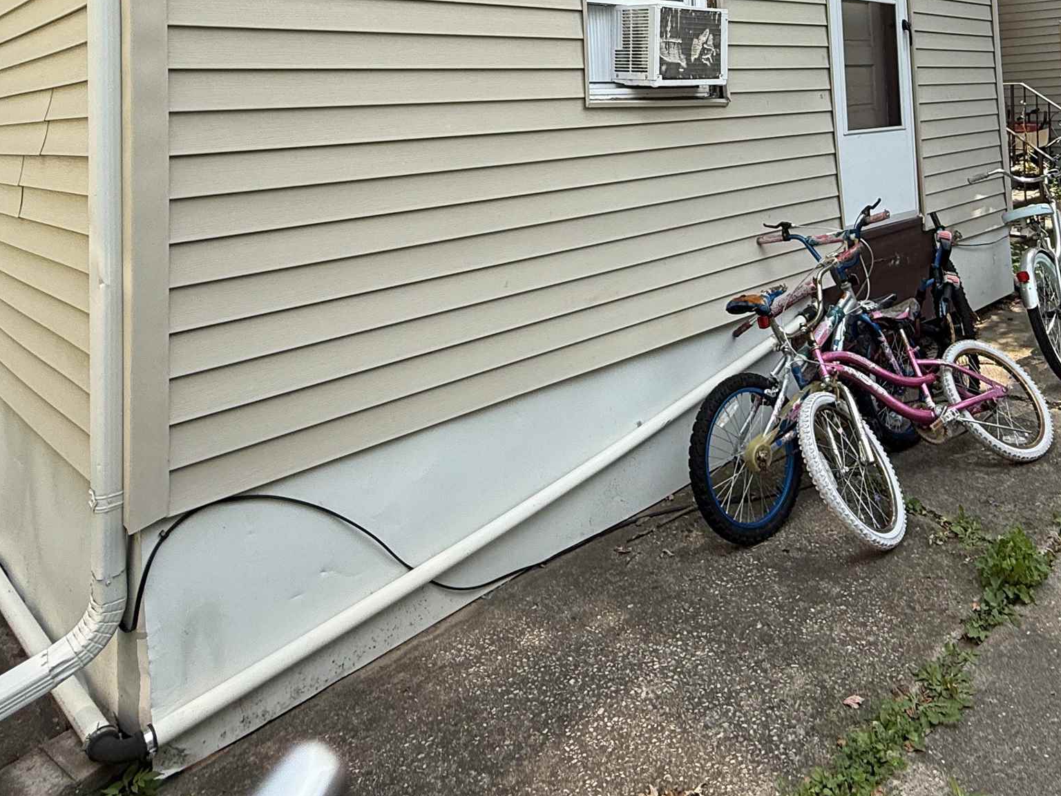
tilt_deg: +2.5
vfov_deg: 44.9
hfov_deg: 61.7
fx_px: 858
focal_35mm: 28
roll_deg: +2.4
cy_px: 69
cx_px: 716
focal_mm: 2.22
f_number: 2.2
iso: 64
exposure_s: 1/672
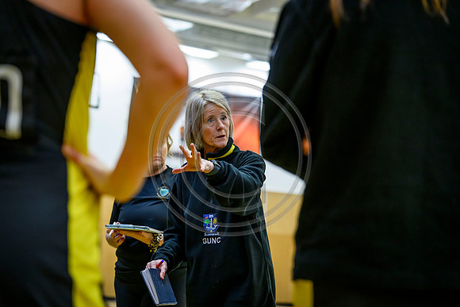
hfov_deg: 27.0
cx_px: 230
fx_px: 959
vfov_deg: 18.2
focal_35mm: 75
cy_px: 154
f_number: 3.2
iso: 3200
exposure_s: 1/640
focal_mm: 75
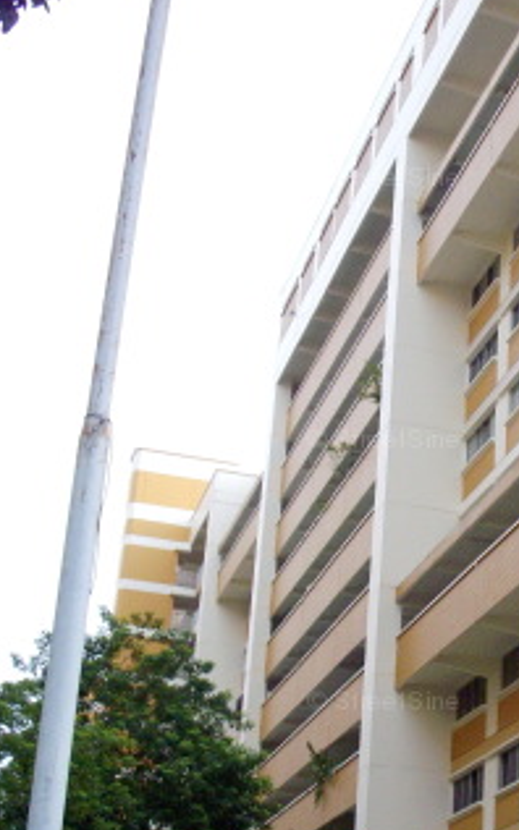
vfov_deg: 30.2
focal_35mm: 68
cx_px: 503
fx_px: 1540
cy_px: 442
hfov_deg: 18.7
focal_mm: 6.2
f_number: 2.8
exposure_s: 1/100
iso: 160
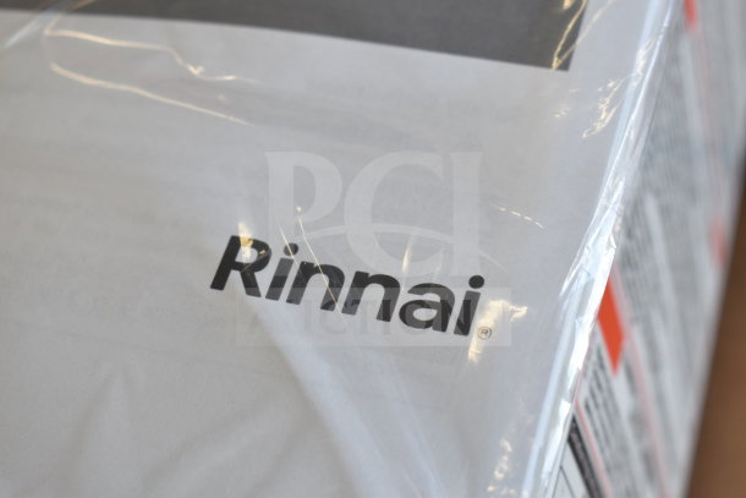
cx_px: 373
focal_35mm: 63
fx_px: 1306
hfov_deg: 31.9
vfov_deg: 21.6
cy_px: 249
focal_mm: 42
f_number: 5
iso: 250
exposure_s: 1/60
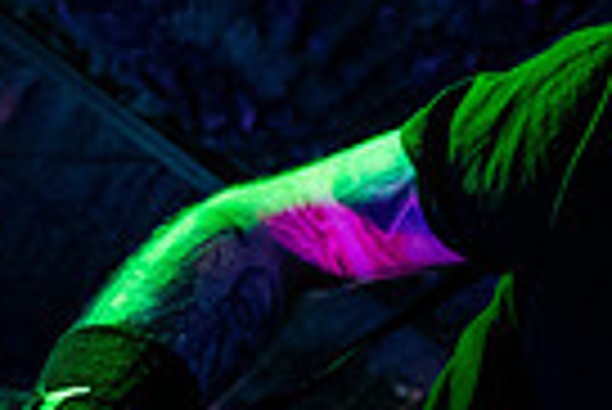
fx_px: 1412
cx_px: 1059
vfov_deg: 14.6
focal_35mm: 83
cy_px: 724
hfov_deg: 19.3
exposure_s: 1/200
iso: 2500
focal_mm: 14
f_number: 2.8
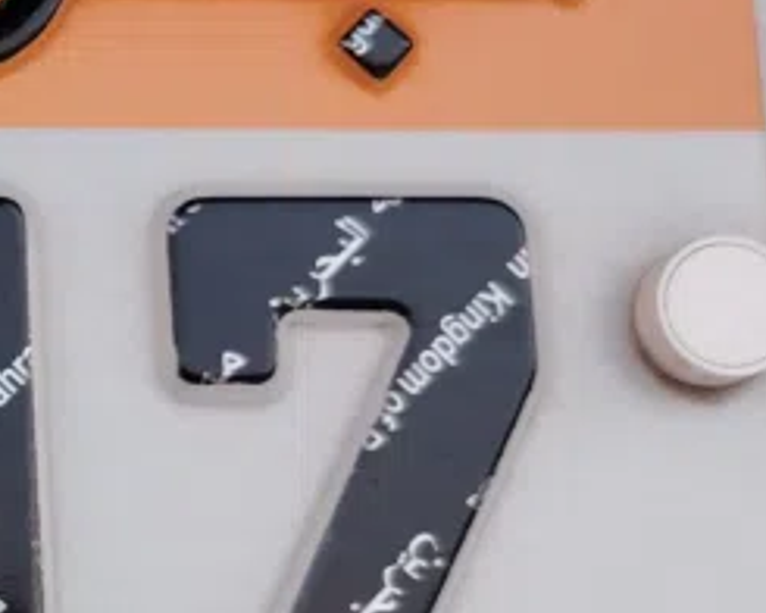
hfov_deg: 16.9
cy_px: 566
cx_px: -510
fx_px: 2222
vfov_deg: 15.5
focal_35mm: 98
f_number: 1.75
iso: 191
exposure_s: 1/100
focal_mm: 5.25
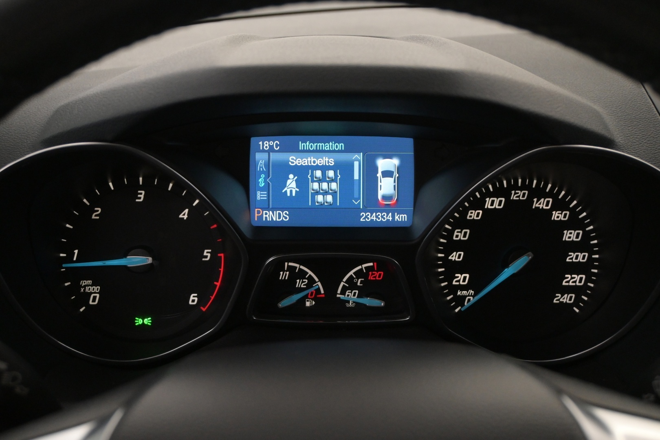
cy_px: 220
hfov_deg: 43.0
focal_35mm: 46
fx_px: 839
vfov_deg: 29.4
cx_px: 330
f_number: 4.8
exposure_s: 1/80
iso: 2500
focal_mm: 30.5
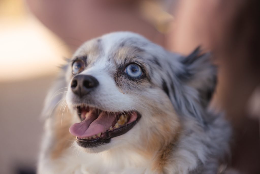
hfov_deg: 10.3
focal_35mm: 200
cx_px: 130
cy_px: 87
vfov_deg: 6.9
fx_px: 1445
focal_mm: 200
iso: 180
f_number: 2.8
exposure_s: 1/1250
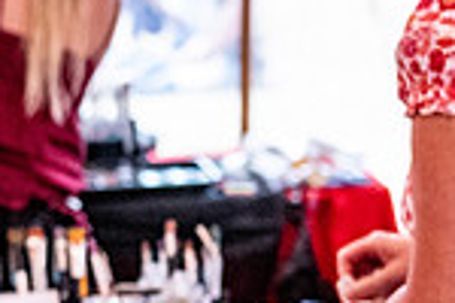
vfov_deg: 7.4
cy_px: 156
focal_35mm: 186
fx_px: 2351
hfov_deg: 10.6
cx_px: -237
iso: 2200
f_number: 4
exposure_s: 1/4000
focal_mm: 48
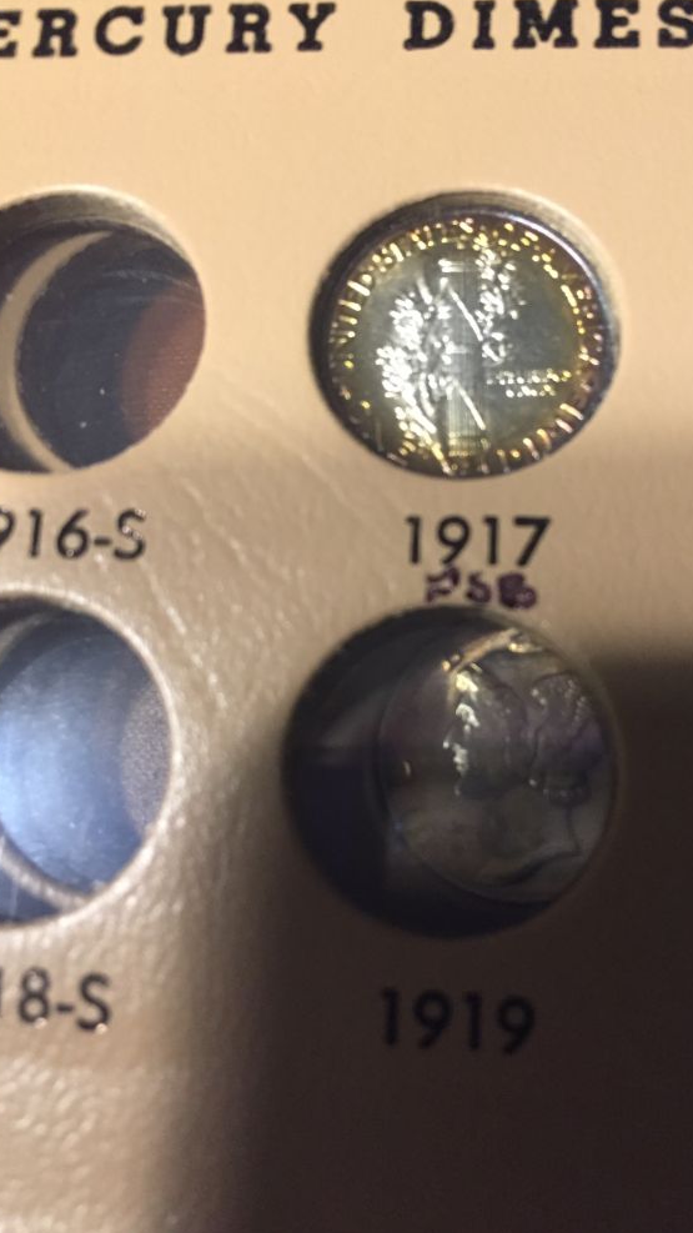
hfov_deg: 36.5
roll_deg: -4.0
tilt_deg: -23.3
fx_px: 1046
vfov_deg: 61.0
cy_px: 615
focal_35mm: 32
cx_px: 431
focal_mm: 4.15
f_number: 2.2
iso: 250
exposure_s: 1/30
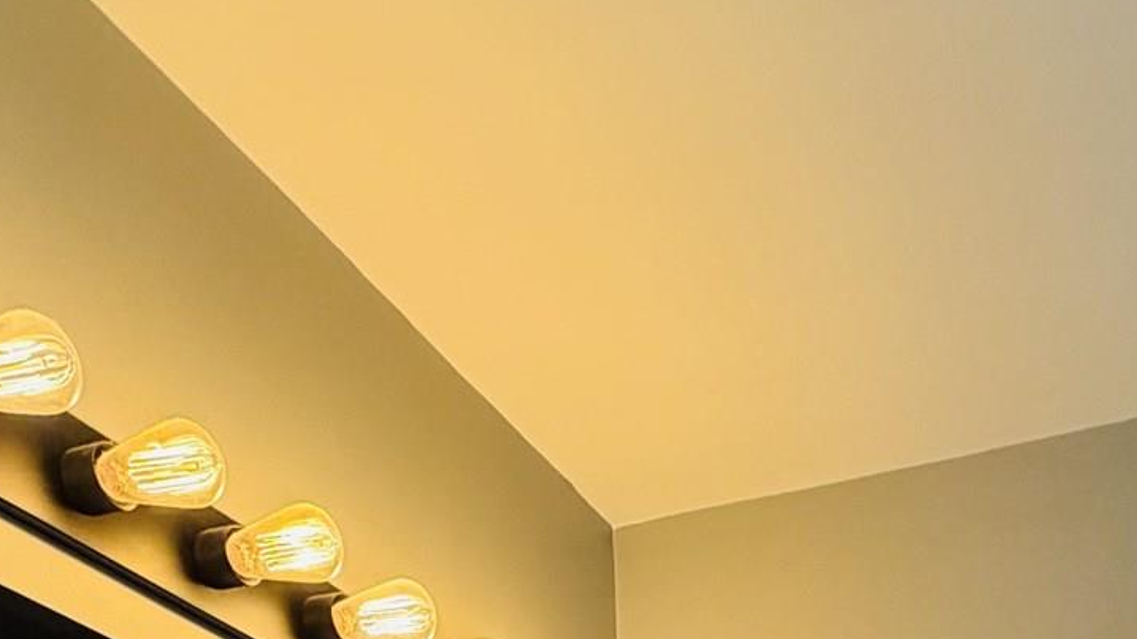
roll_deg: +1.4
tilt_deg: -2.8
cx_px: 864
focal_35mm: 49
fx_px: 1477
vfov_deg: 16.6
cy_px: 1359
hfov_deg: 40.8
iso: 200
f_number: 2.2
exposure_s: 1/120
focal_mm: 2.22
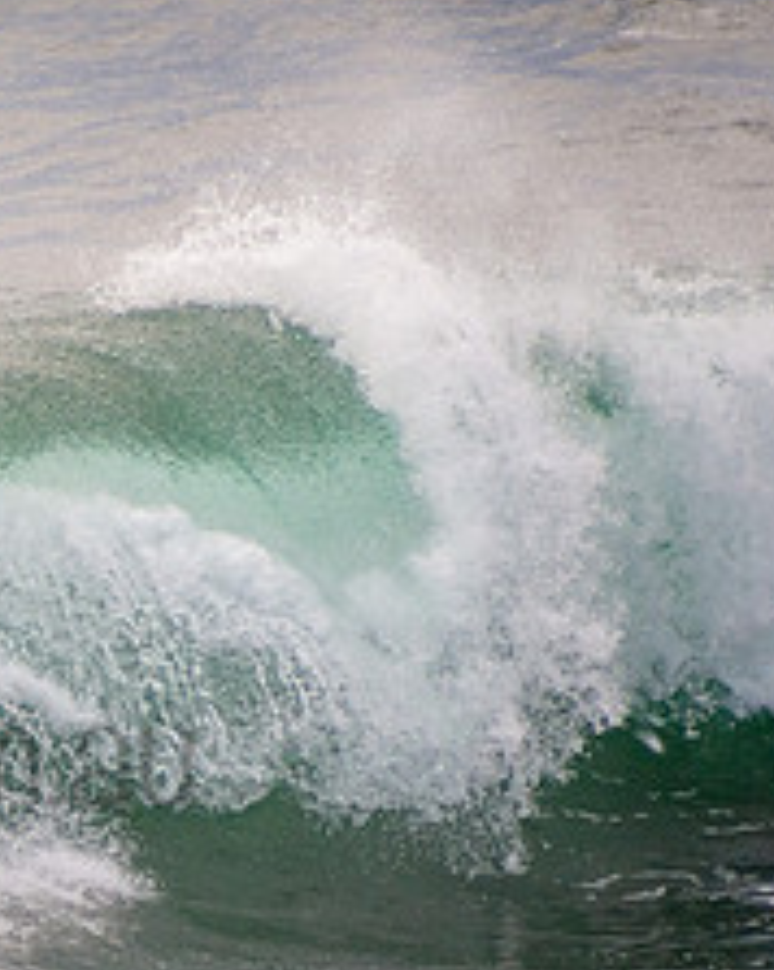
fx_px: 42035
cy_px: 707
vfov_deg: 1.3
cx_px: -265
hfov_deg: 1.1
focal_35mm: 1466
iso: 400
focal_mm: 400
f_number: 5.6
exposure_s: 1/800
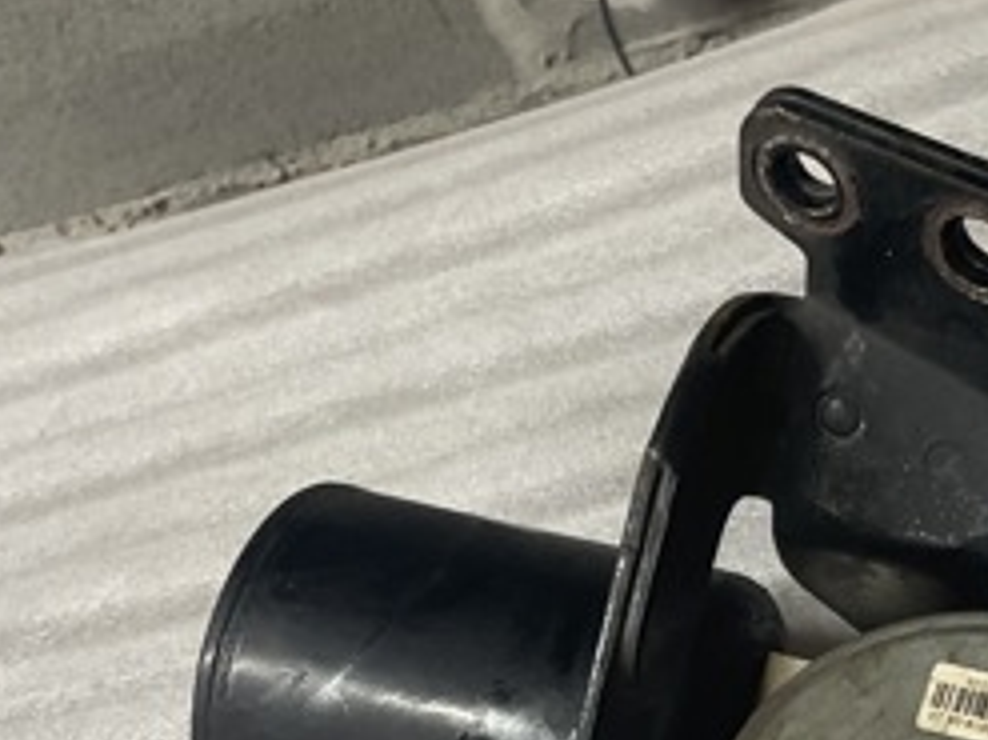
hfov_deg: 25.6
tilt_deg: -54.6
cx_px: 776
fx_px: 2140
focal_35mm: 75
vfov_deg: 18.9
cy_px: 810
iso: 80
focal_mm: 3
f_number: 1.8
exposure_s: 1/60
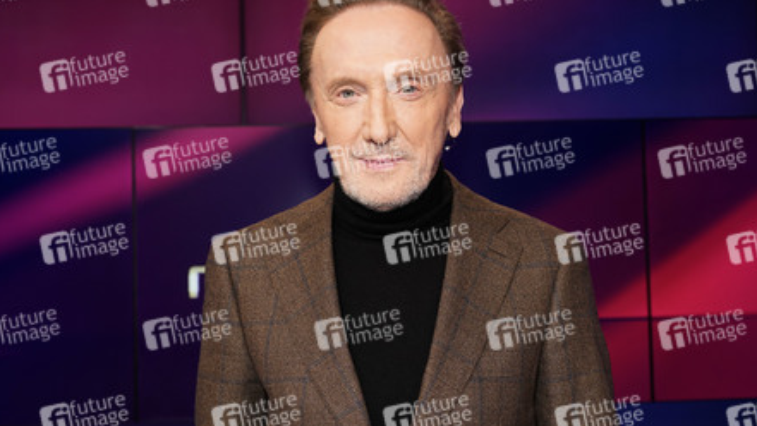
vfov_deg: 26.5
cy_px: 201
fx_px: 903
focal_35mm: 45
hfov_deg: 45.5
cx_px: 382
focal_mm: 42
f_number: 4.5
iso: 1600
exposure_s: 1/125
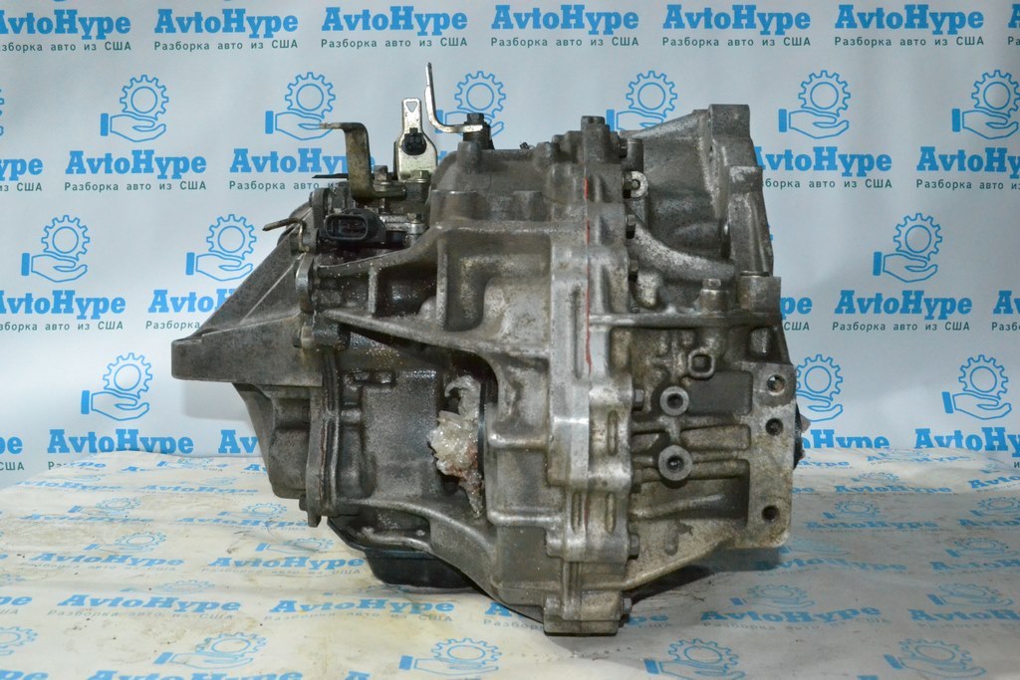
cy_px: 340
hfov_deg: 53.1
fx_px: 1020
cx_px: 510
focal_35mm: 36
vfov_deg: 36.9
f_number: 9
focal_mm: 24
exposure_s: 1/125
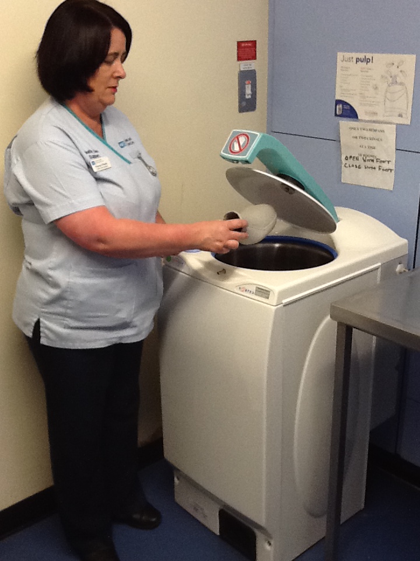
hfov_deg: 32.9
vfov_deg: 42.9
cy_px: 280
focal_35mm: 44
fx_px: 712
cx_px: 210
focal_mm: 2.03
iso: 125
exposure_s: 1/30
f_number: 2.4
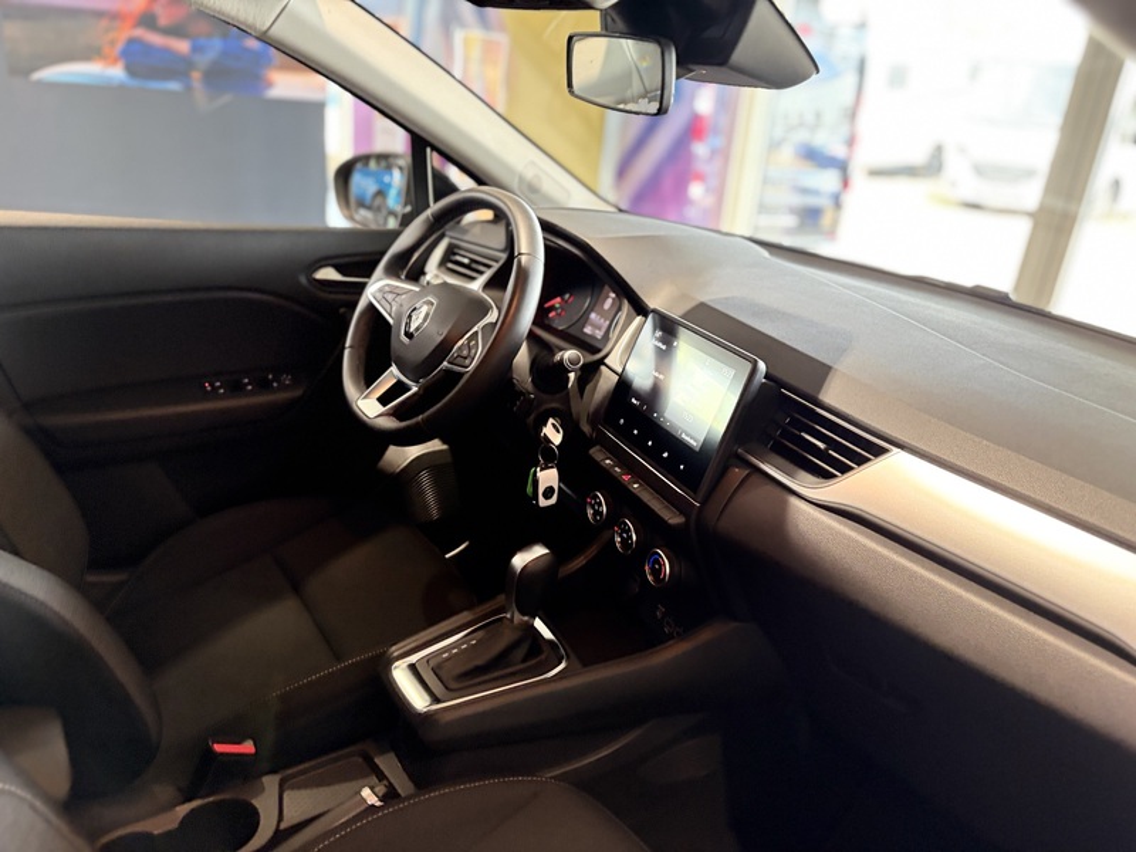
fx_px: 853
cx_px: 568
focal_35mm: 26
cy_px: 426
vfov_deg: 53.1
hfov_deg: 67.3
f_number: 1.6
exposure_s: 1/50
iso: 320
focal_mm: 5.96
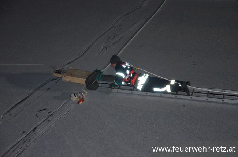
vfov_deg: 13.8
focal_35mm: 99
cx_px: 119
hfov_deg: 20.7
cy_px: 78
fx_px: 653
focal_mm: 66
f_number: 5.3
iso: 3200
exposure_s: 1/60
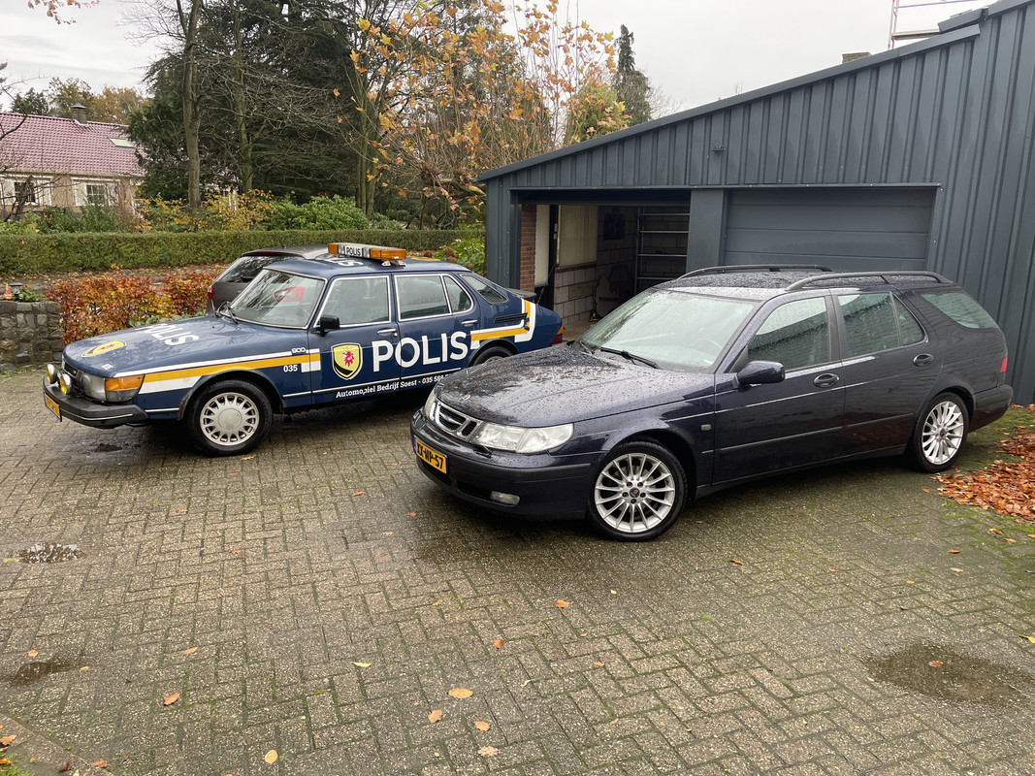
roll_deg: -1.7
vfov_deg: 53.1
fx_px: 777
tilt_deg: -12.2
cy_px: 388
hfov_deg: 67.3
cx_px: 518
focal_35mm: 26
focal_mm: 4.2
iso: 40
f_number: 1.6
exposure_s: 1/121
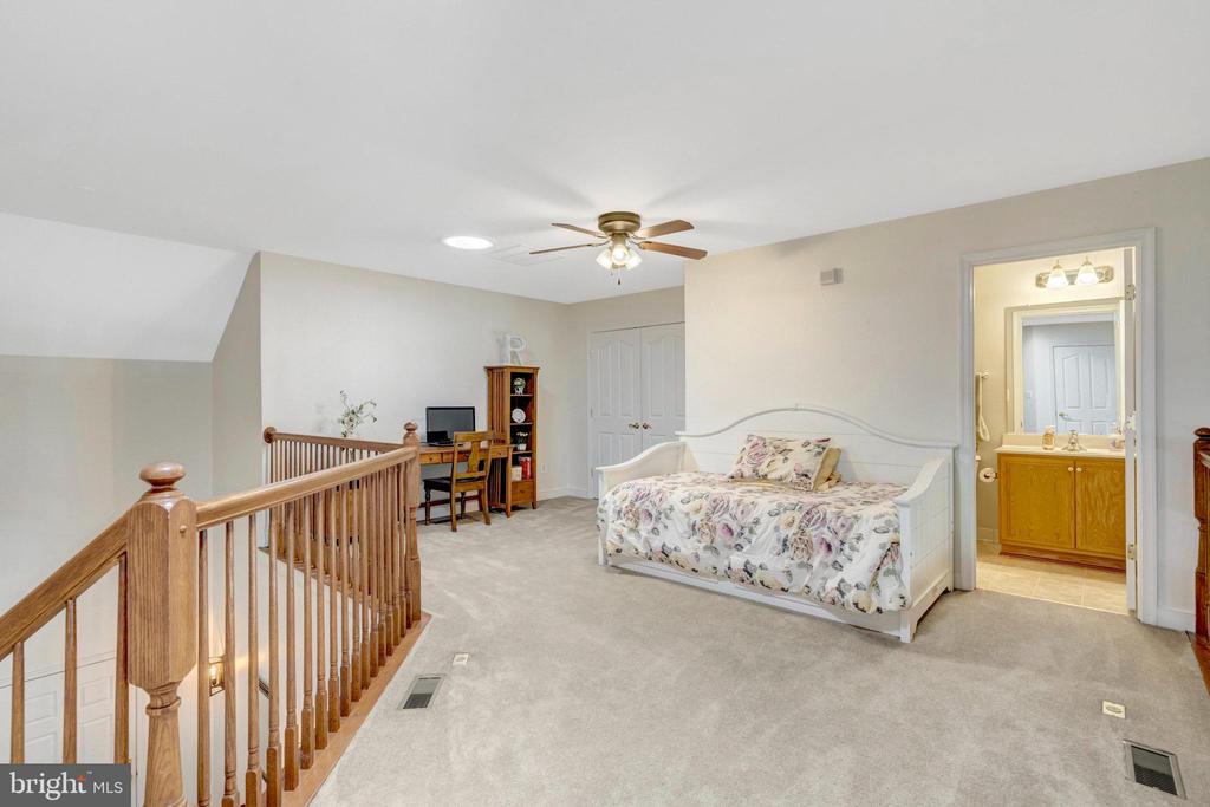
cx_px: 605
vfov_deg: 73.8
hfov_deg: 96.7
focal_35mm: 16
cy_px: 404
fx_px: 538
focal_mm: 16
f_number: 8
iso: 1250
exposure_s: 1/25
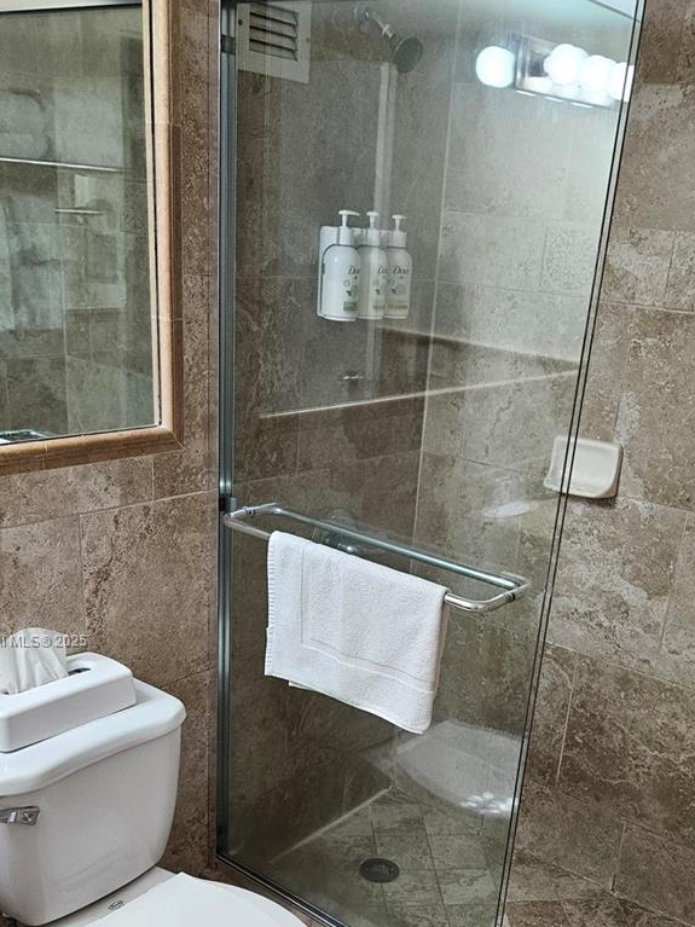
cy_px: 642
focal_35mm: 36
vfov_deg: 50.1
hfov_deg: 39.5
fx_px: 964
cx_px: 410
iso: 200
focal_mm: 5.4
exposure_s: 1/120
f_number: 1.8
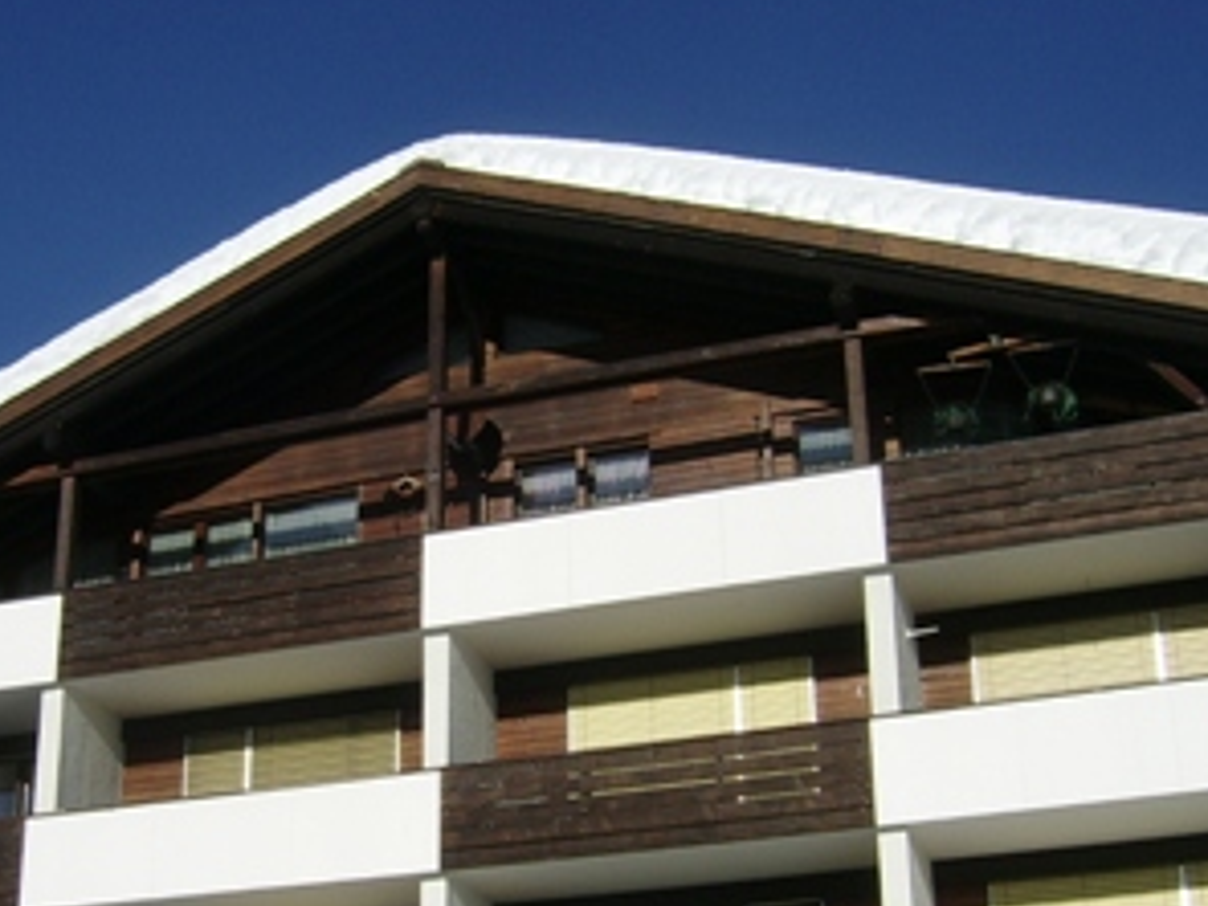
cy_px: 628
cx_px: 402
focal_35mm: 63
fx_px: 2199
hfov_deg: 30.5
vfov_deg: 23.1
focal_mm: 5.95
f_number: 5.8
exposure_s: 1/771
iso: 50
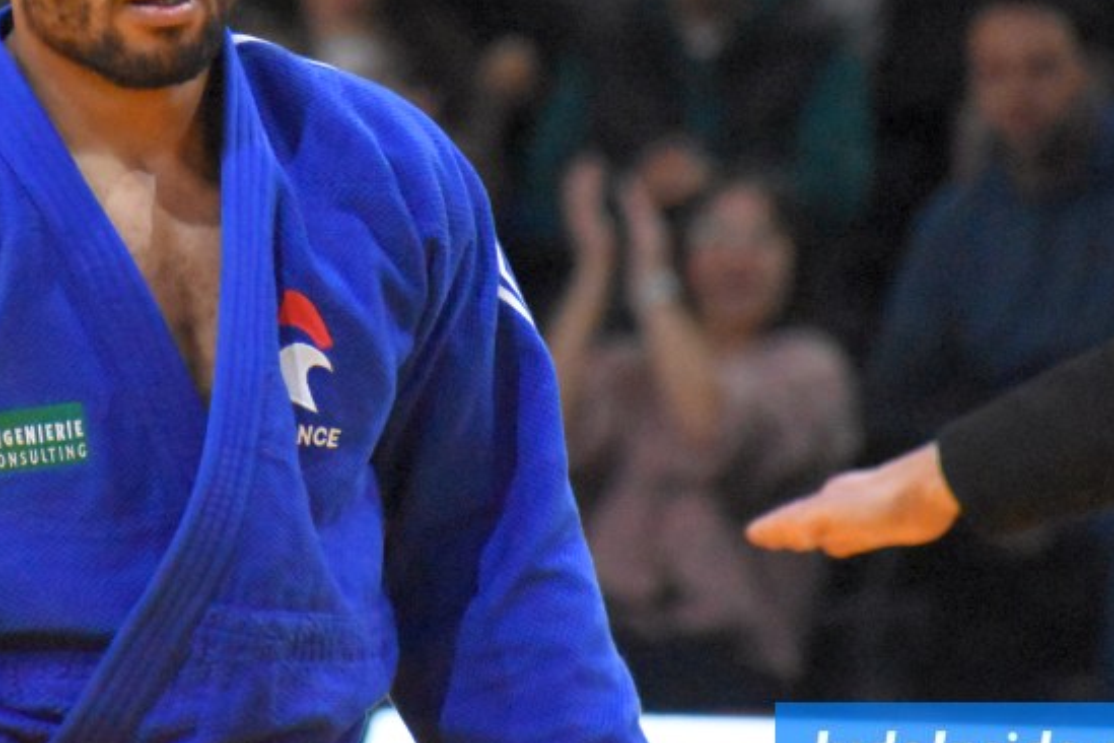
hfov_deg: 2.5
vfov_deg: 1.6
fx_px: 25991
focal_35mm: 840
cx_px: 243
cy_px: 184
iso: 12800
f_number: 7.1
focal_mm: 300
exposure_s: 1/640
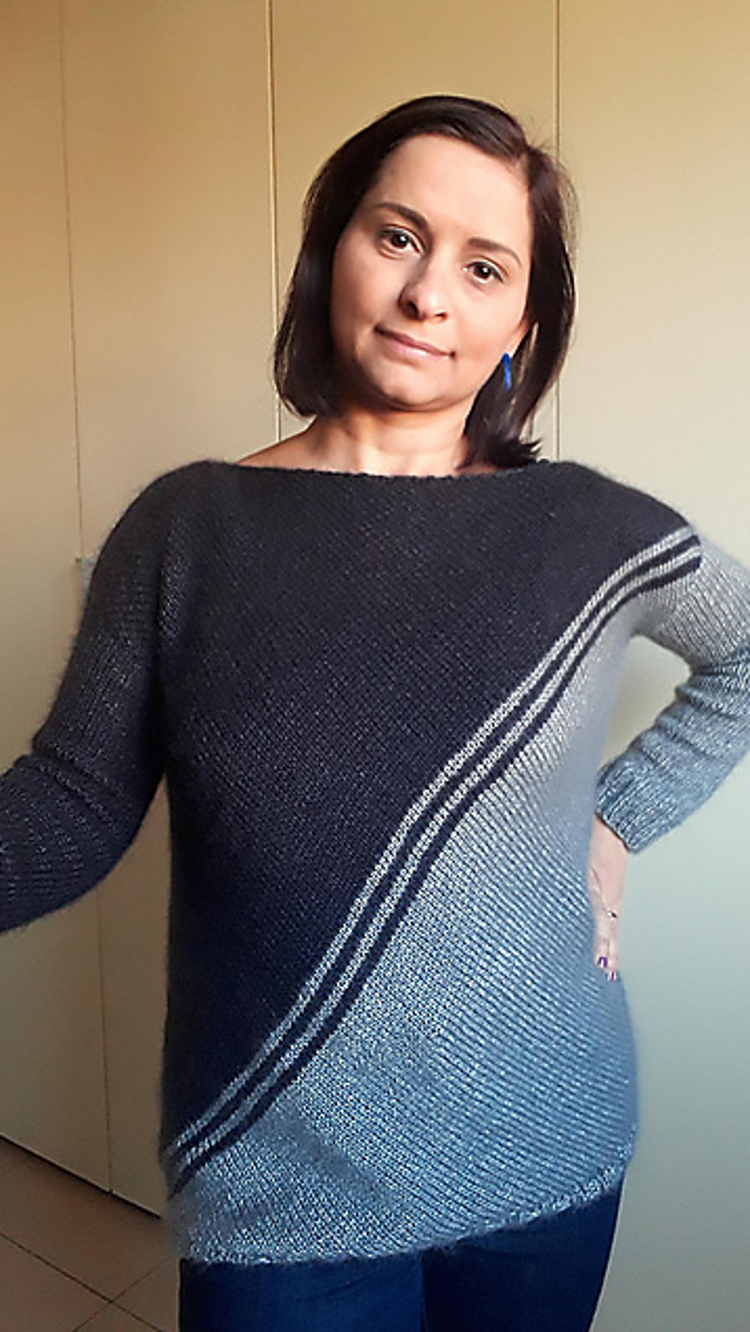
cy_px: 664
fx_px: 1201
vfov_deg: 58.0
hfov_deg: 34.5
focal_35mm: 34
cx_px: 478
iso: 100
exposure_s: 1/33
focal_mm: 2.91
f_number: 1.9
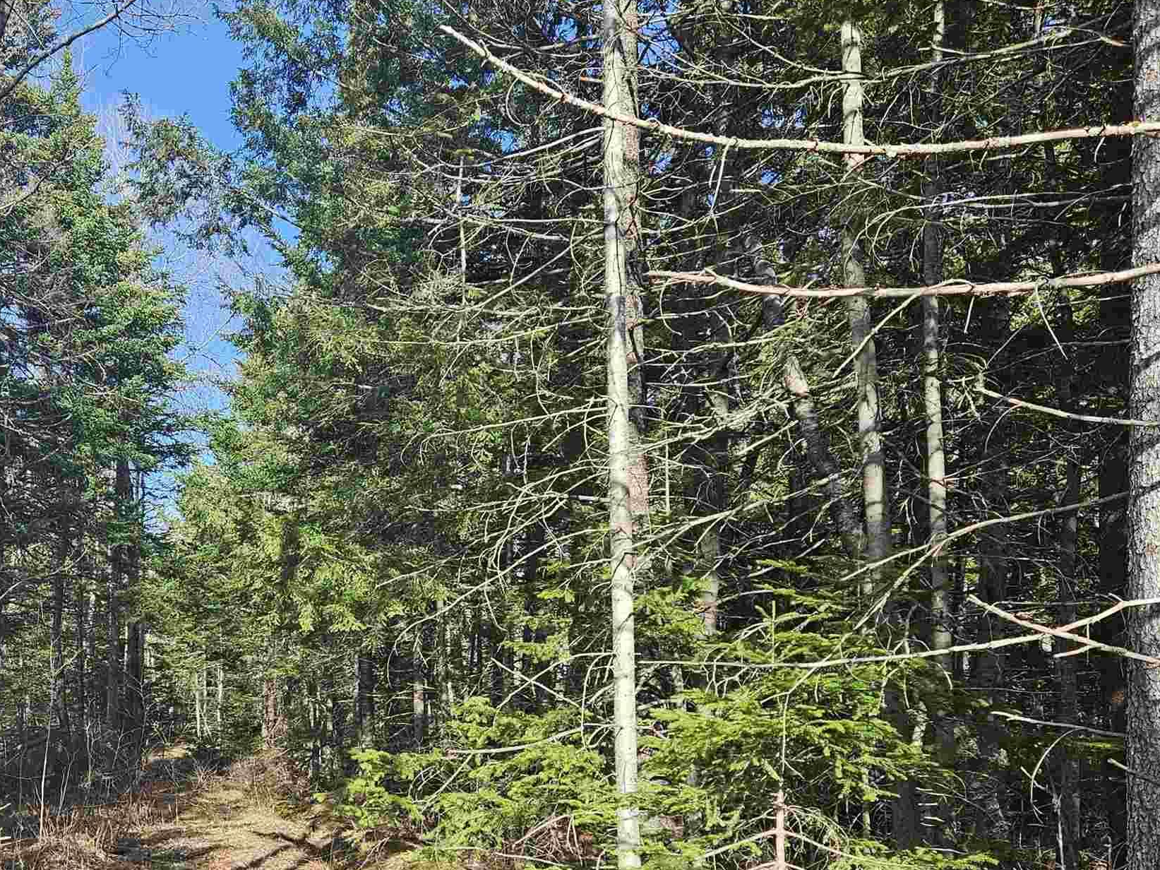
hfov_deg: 42.7
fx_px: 1441
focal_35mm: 43
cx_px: 310
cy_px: 691
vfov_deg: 32.7
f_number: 1.8
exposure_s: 1/1058
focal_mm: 5.4
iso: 50
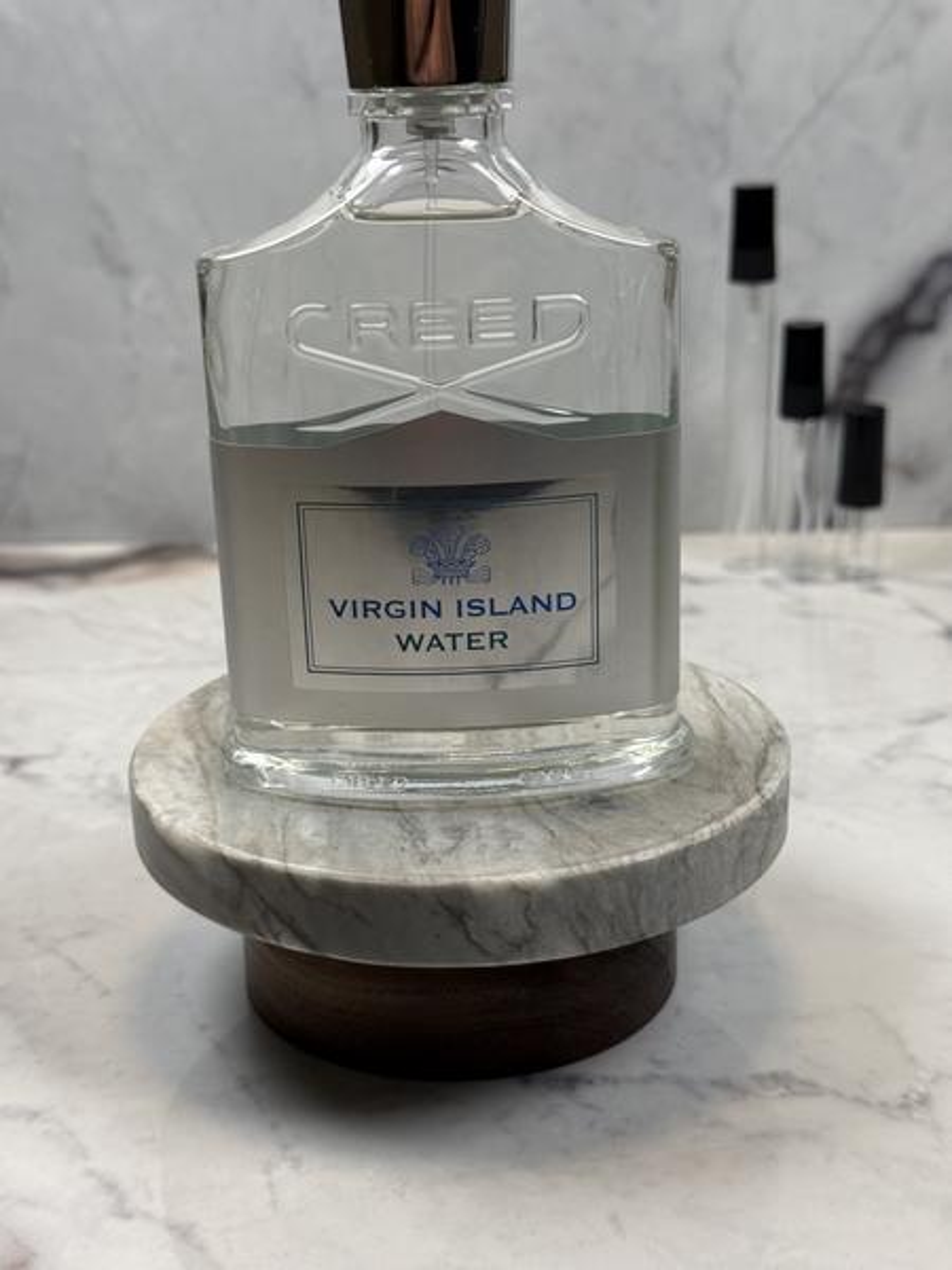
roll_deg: +0.5
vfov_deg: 39.7
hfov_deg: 30.3
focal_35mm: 48
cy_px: 635
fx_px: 1760
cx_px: 476
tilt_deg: -18.5
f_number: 1.78
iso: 100
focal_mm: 6.76
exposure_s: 1/240
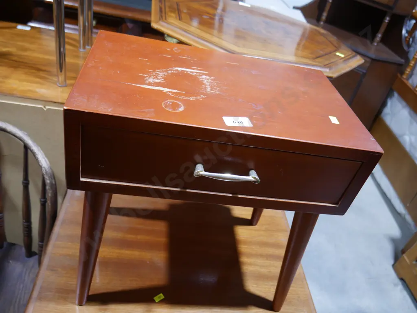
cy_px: 156
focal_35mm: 28
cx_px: 208
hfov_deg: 63.4
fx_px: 337
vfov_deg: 49.8
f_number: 3.5
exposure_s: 1/60
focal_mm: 14
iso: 500
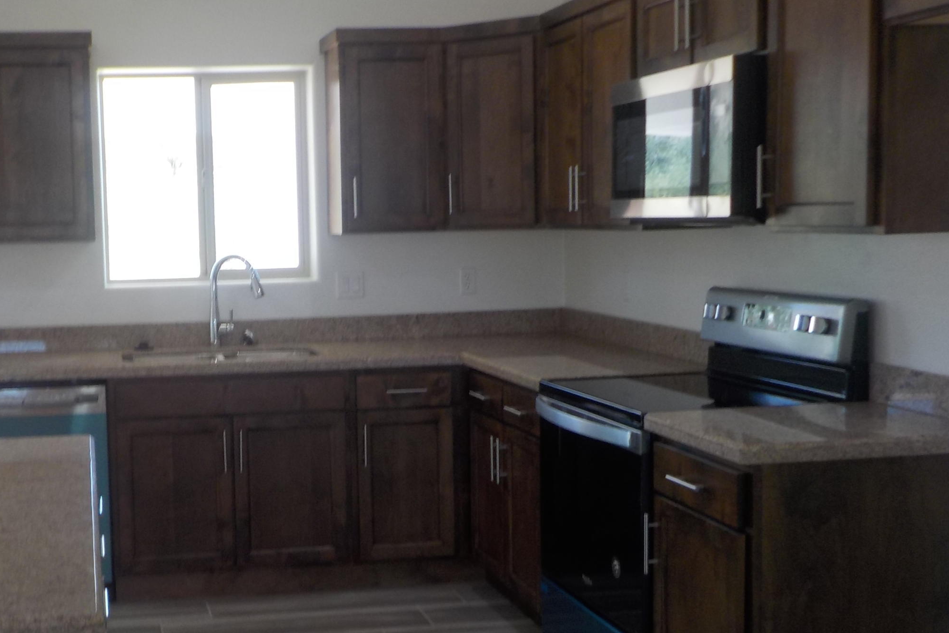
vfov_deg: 28.6
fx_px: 1239
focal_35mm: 47
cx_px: 245
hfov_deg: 40.8
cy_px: 357
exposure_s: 1/30
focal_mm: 4.1
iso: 125
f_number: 3.3
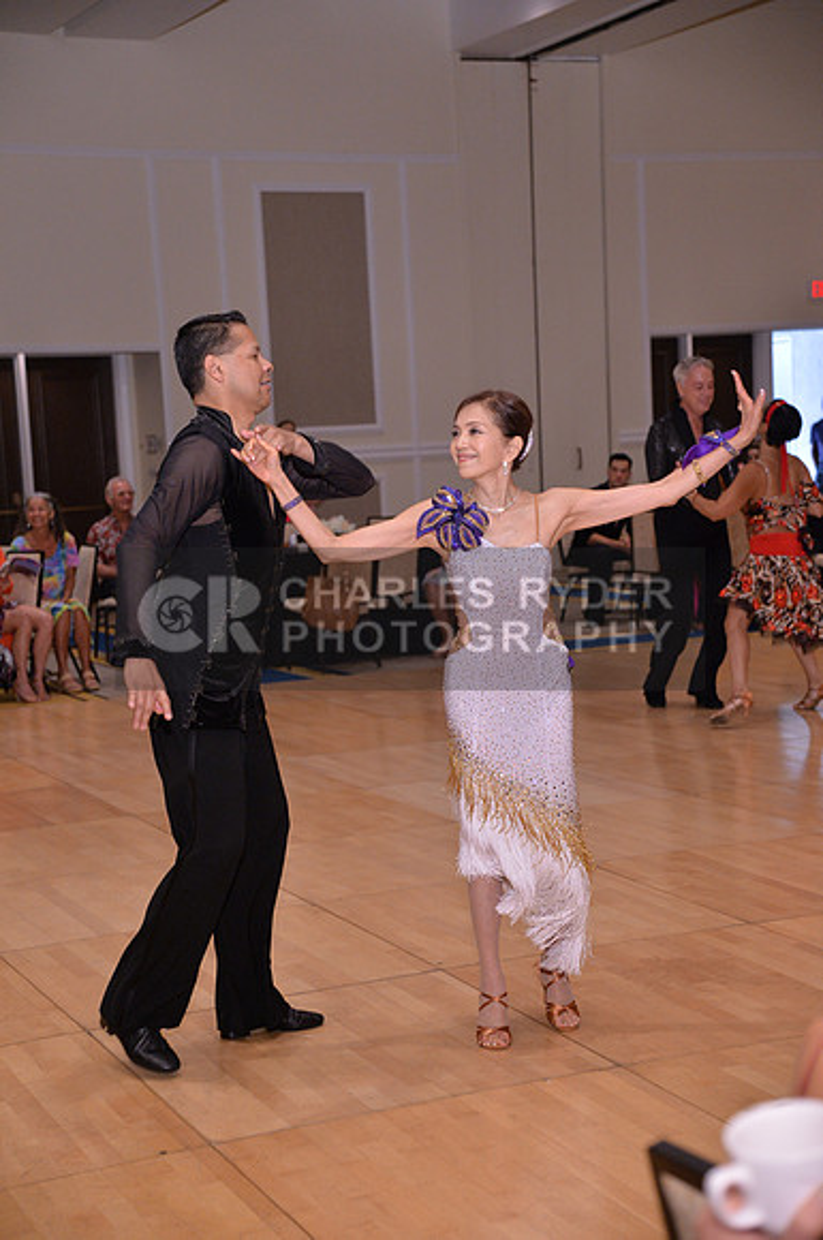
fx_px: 2132
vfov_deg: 32.4
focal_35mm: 62
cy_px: 620
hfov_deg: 21.8
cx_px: 412
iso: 2000
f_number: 4.5
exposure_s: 1/250
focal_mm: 62
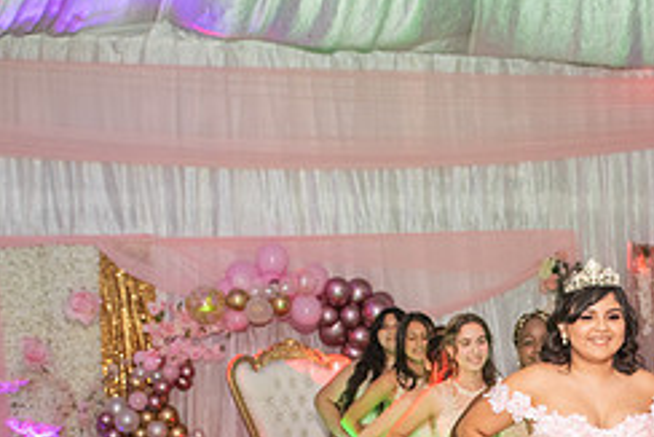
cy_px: 508
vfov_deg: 22.2
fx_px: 1036
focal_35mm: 57
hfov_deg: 34.3
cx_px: 488
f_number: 4
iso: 1250
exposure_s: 1/160
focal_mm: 24
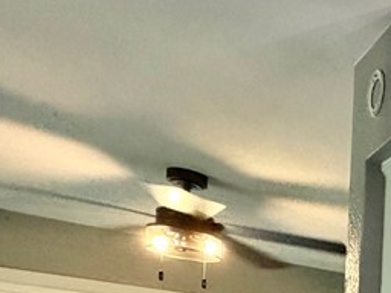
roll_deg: -1.8
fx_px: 633
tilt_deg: -0.7
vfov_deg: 22.1
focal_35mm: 56
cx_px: 664
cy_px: 424
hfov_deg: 23.0
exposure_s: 1/60
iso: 400
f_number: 2.2
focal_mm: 2.22
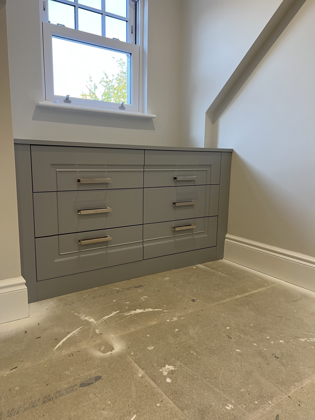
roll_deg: -0.7
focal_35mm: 26
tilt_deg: -10.9
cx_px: 158
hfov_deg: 53.1
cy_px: 210
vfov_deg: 67.3
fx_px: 315
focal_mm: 5.7
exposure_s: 1/50
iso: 80
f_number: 1.5
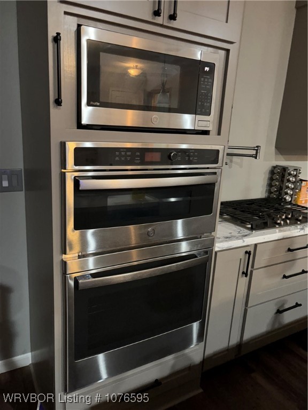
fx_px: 308
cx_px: 154
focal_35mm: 26
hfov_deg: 53.1
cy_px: 205
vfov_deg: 67.3
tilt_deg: -14.9
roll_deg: -3.6
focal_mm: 5.96
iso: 640
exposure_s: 1/30
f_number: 1.6
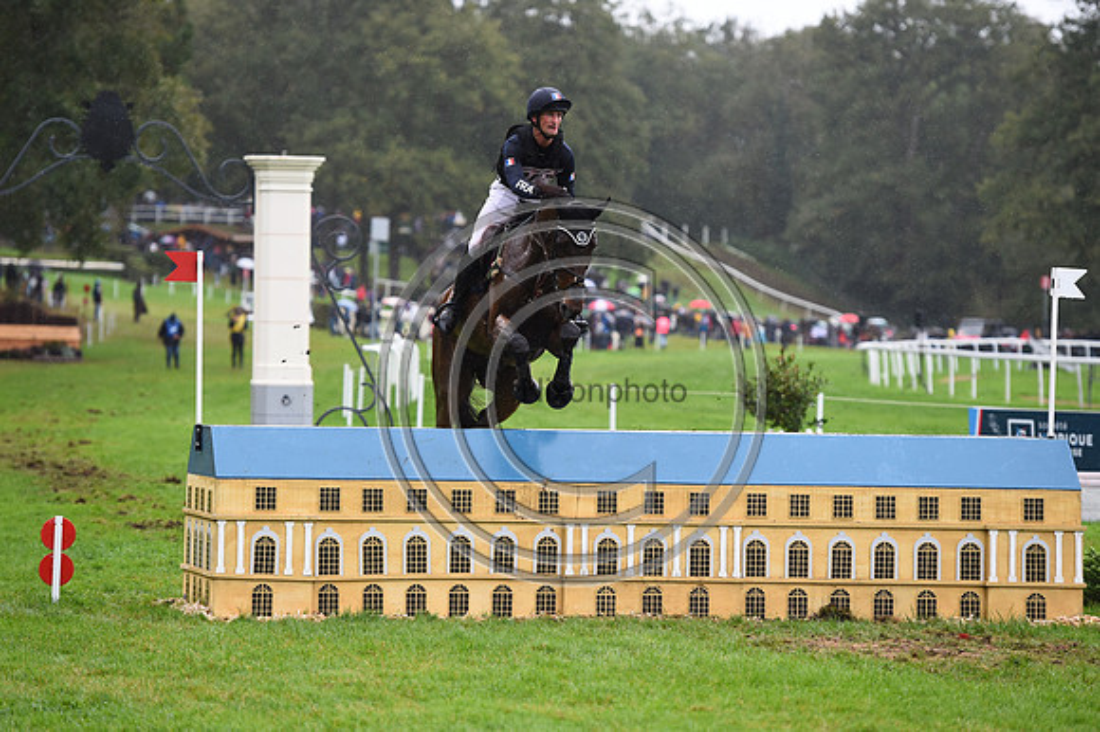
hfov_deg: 12.8
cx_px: 550
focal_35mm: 160
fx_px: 4886
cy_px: 366
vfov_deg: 8.6
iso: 1250
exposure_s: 1/1250
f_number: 3.5
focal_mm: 160
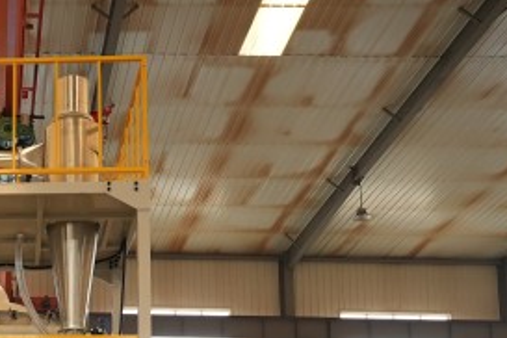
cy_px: 447
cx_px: -26
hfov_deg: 32.6
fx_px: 775
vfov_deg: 22.0
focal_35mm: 55
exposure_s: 1/160
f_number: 5.6
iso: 2500
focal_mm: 20
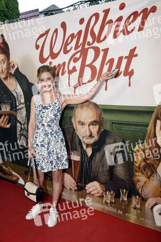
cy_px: 121
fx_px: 208
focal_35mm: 31
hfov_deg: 42.3
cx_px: 80
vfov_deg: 60.3
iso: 1000
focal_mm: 31
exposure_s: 1/160
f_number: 6.3
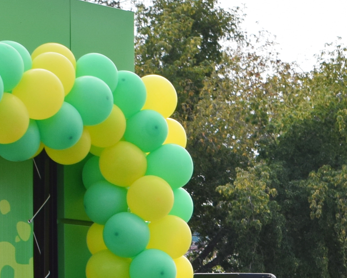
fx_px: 1995
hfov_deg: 9.8
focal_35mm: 194
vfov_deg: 7.7
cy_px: 480
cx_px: 441
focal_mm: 29
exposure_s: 1/320
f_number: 9
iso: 200
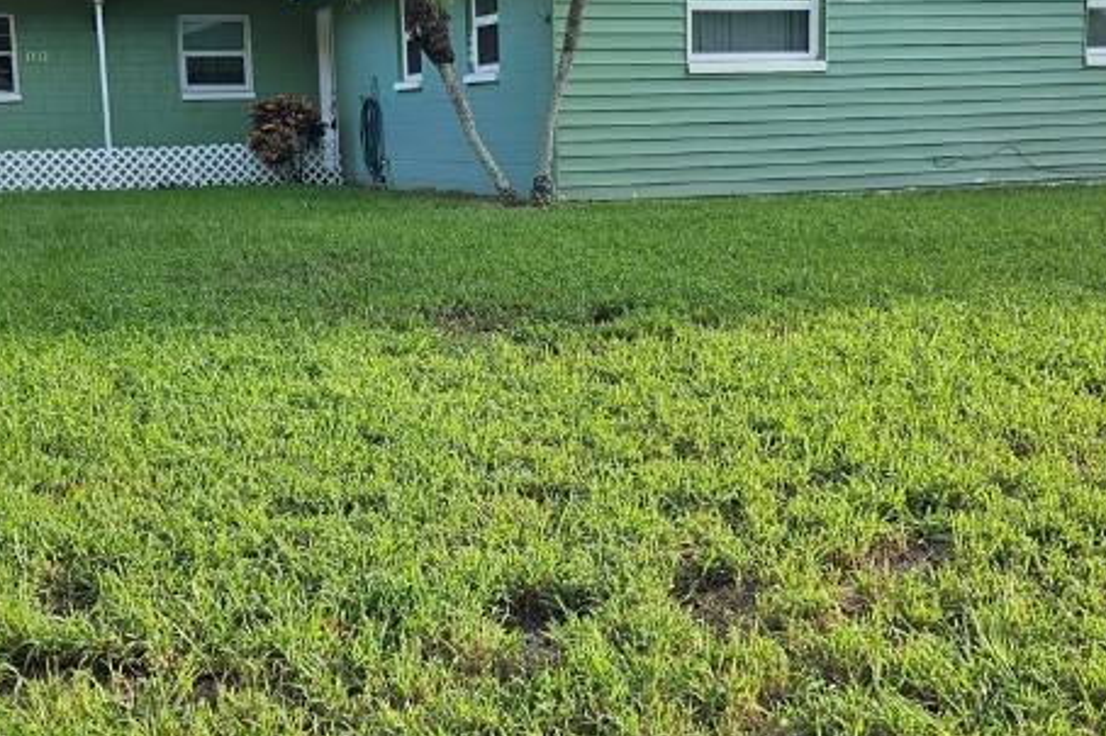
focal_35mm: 54
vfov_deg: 25.0
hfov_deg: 36.9
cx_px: 553
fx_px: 1658
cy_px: 405
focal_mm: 5.4
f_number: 1.8
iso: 50
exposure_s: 1/1061
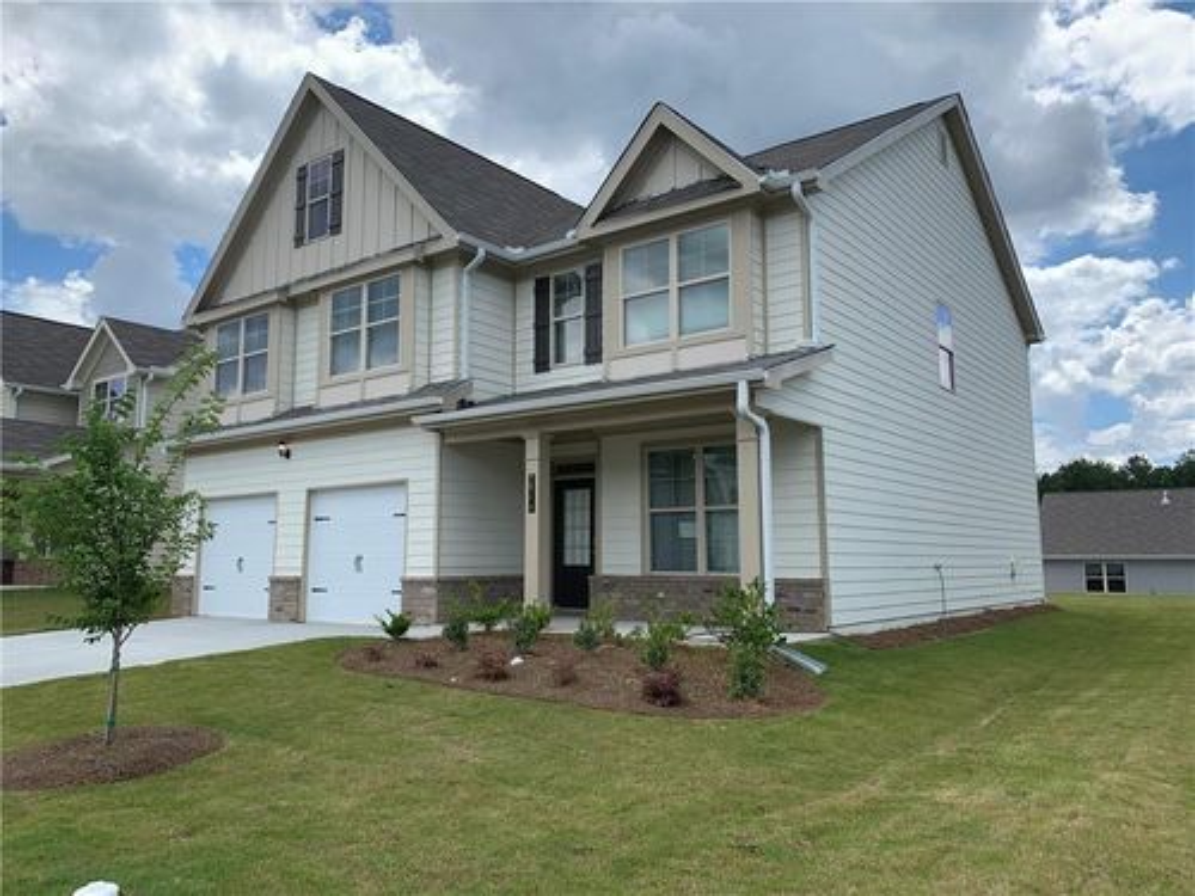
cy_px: 448
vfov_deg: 53.1
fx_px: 898
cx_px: 598
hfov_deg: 67.3
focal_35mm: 26
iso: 25
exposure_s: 1/1634
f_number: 1.8
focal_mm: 4.25
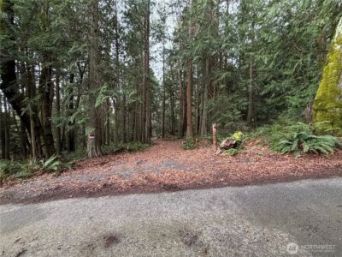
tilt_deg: -1.7
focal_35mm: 14
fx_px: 138
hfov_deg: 102.1
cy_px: 128
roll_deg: -0.8
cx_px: 171
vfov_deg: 85.7
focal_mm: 2.22
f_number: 2.2
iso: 320
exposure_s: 1/81
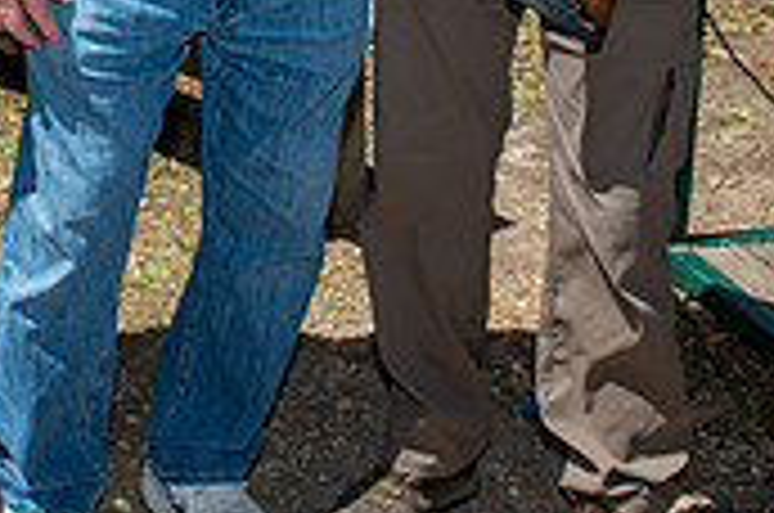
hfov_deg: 24.6
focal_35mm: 81
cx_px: 140
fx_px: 1738
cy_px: -153
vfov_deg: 15.9
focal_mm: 24
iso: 50
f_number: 5.6
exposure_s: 1/250
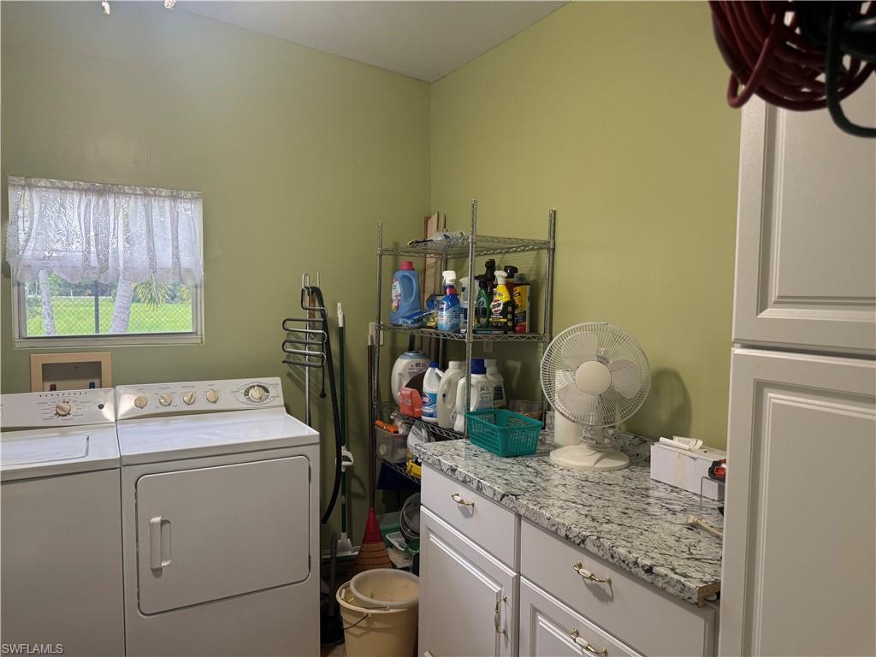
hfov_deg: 71.6
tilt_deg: -4.2
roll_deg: -0.9
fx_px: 607
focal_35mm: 24
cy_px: 328
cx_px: 438
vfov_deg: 56.8
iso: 160
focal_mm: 6.76
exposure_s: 1/60
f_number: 1.78
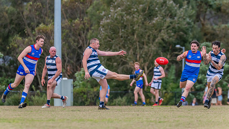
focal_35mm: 299
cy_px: 53
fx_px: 1812
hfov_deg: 7.2
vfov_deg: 4.1
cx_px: 112
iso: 800
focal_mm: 270
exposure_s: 1/2000
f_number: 5
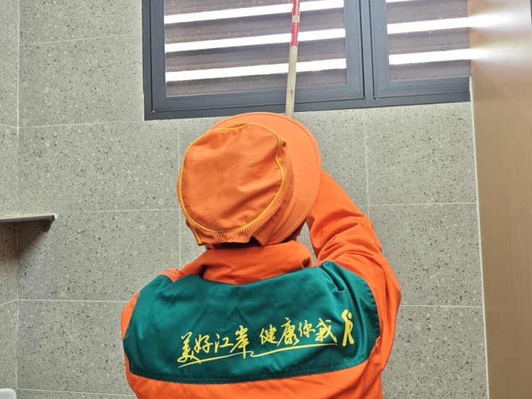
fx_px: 461
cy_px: 161
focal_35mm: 30
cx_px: 237
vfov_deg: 46.6
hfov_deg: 59.8
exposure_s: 1/50.7
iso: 125
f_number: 1.62
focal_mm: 6.55
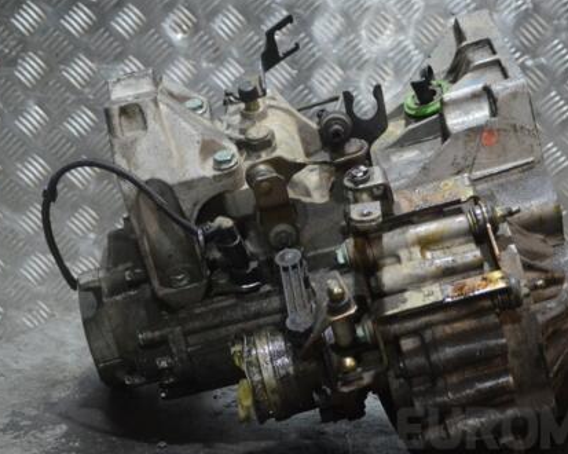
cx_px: 371
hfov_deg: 21.2
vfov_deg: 17.1
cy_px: 245
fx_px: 1512
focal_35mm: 90
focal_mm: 44
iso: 2200
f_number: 5.3
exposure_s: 1/30
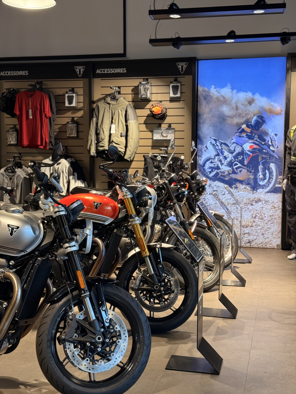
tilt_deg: -4.0
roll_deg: -0.4
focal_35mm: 48
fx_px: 547
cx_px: 148
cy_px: 197
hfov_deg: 30.3
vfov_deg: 39.7
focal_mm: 6.76
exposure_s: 1/50
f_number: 1.78
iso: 160
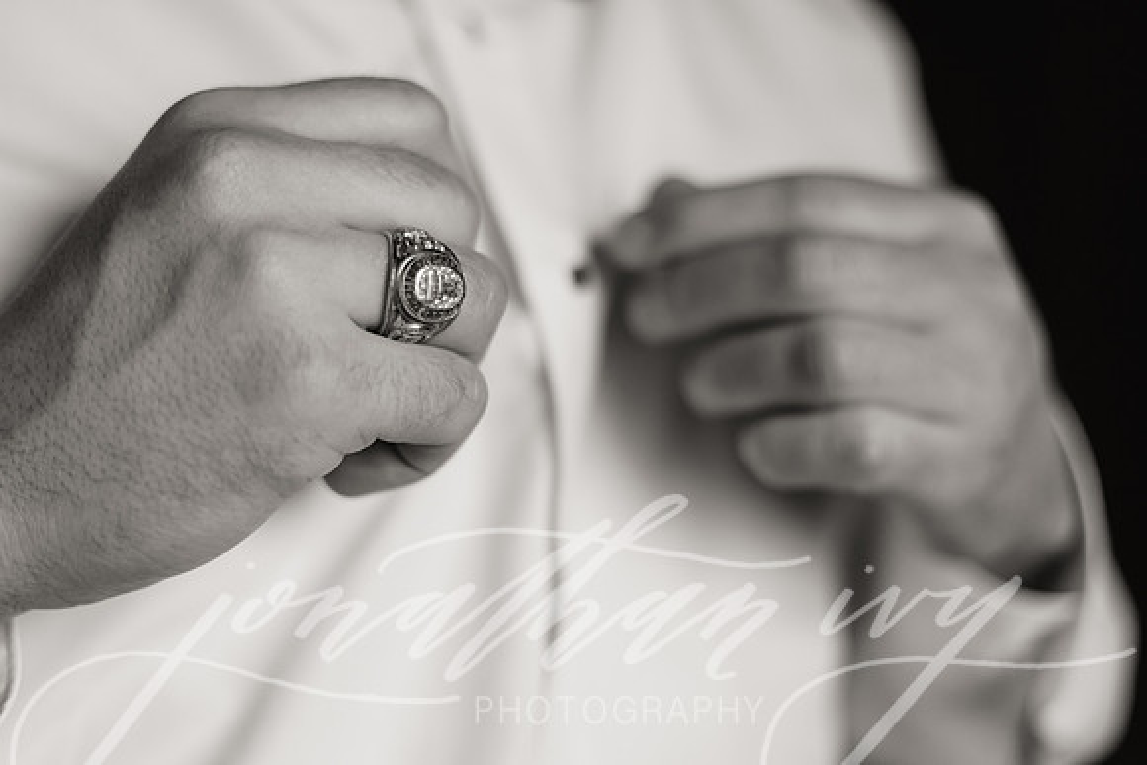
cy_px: 382
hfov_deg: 39.6
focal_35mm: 50
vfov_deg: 27.0
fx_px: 1593
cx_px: 574
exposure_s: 1/1000
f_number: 2
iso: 1600
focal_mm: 50
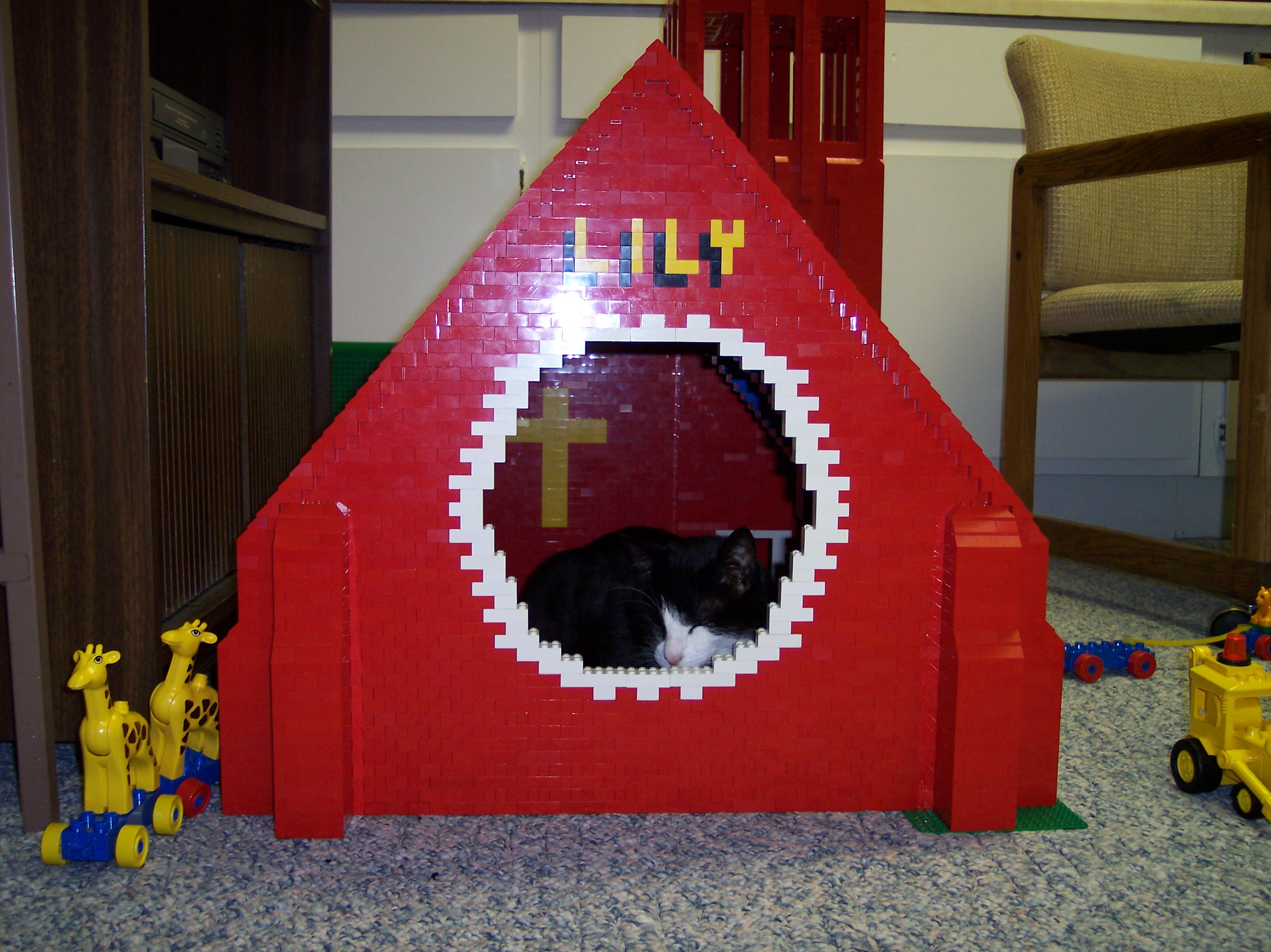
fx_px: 1394
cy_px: 476
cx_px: 636
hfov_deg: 49.0
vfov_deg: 37.7
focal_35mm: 38
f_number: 2.8
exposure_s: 1/30
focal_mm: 8
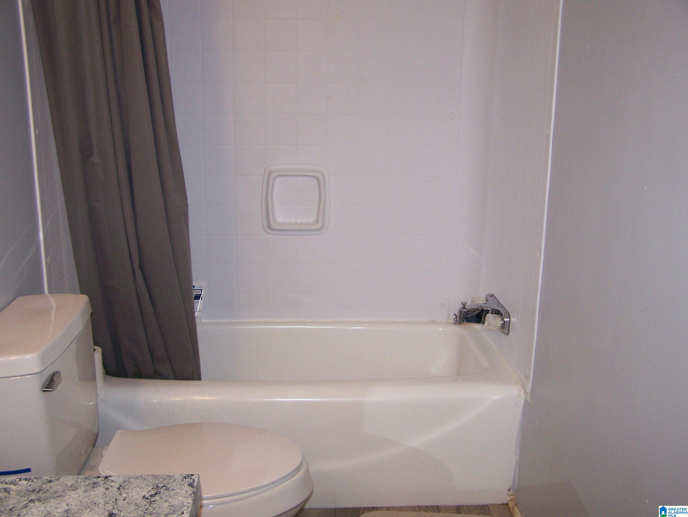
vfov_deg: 37.8
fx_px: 756
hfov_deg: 48.9
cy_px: 258
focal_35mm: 38
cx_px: 344
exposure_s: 1/60
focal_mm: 6.3
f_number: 2.8
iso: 160
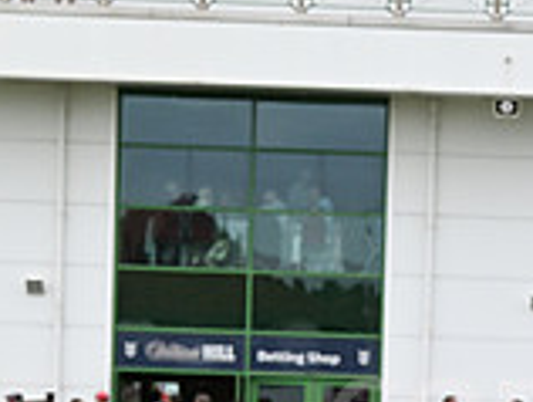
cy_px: 627
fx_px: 3809
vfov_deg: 6.0
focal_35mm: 247
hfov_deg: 7.9
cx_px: 773
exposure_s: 1/2500
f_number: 5
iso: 1000
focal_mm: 70
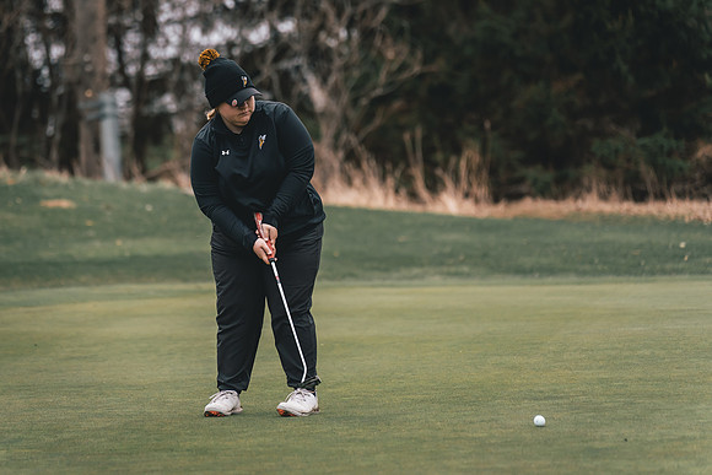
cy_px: 211
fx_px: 3751
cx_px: 275
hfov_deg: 10.8
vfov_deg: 7.2
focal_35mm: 190
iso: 640
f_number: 2.8
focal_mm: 150
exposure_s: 1/4000
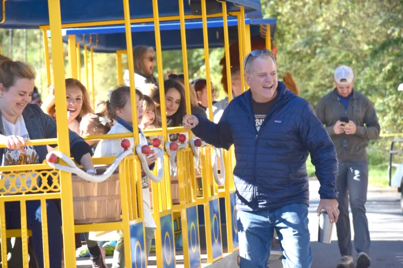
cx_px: 202
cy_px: 134
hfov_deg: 11.4
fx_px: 2015
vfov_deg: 7.6
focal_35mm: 180
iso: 320
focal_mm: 120
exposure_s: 1/500
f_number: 5.6
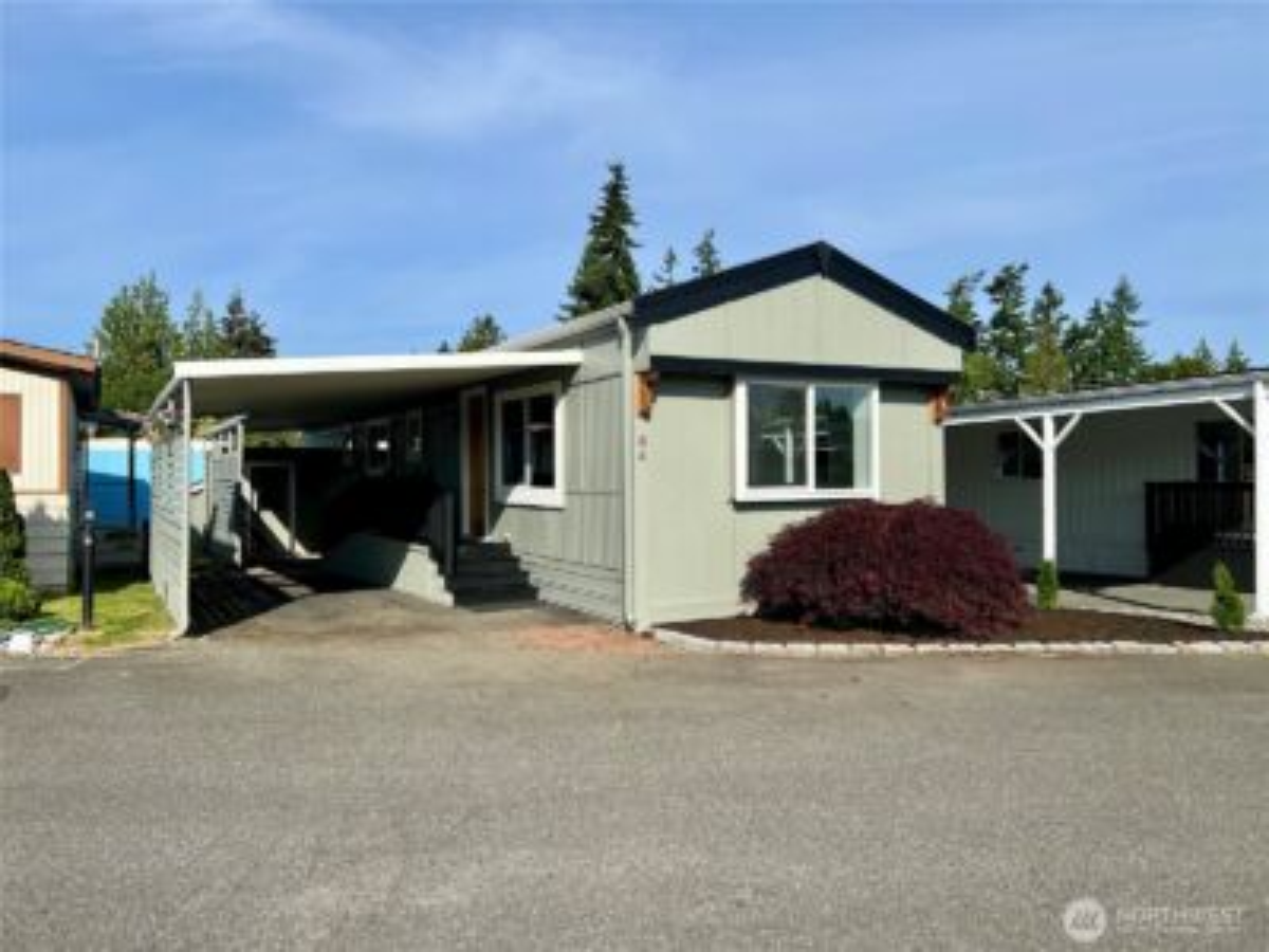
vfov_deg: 53.1
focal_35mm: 26
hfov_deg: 67.3
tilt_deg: -1.1
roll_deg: +0.5
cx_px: 634
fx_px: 953
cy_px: 476
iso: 50
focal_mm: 5.7
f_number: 1.5
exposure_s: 1/4831
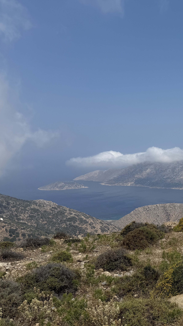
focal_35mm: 35
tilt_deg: -2.9
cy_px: 163
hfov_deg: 30.8
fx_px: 302
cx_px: 192
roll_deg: +0.5
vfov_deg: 56.6
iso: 80
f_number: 1.78
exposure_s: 1/8130
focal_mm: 6.76
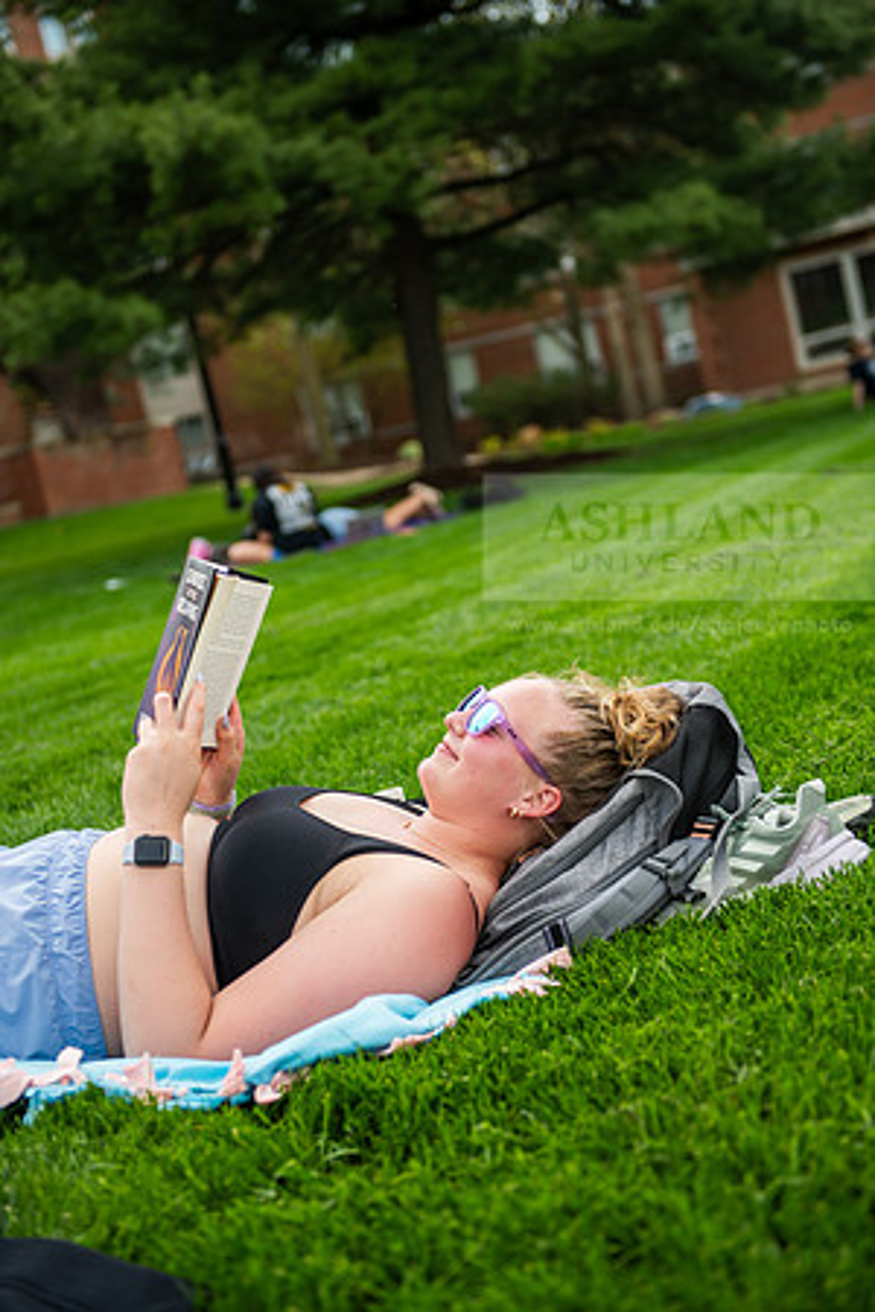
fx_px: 2042
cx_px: 438
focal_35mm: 56
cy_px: 656
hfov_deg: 24.2
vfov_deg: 35.6
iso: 80
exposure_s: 1/320
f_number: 3.2
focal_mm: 56
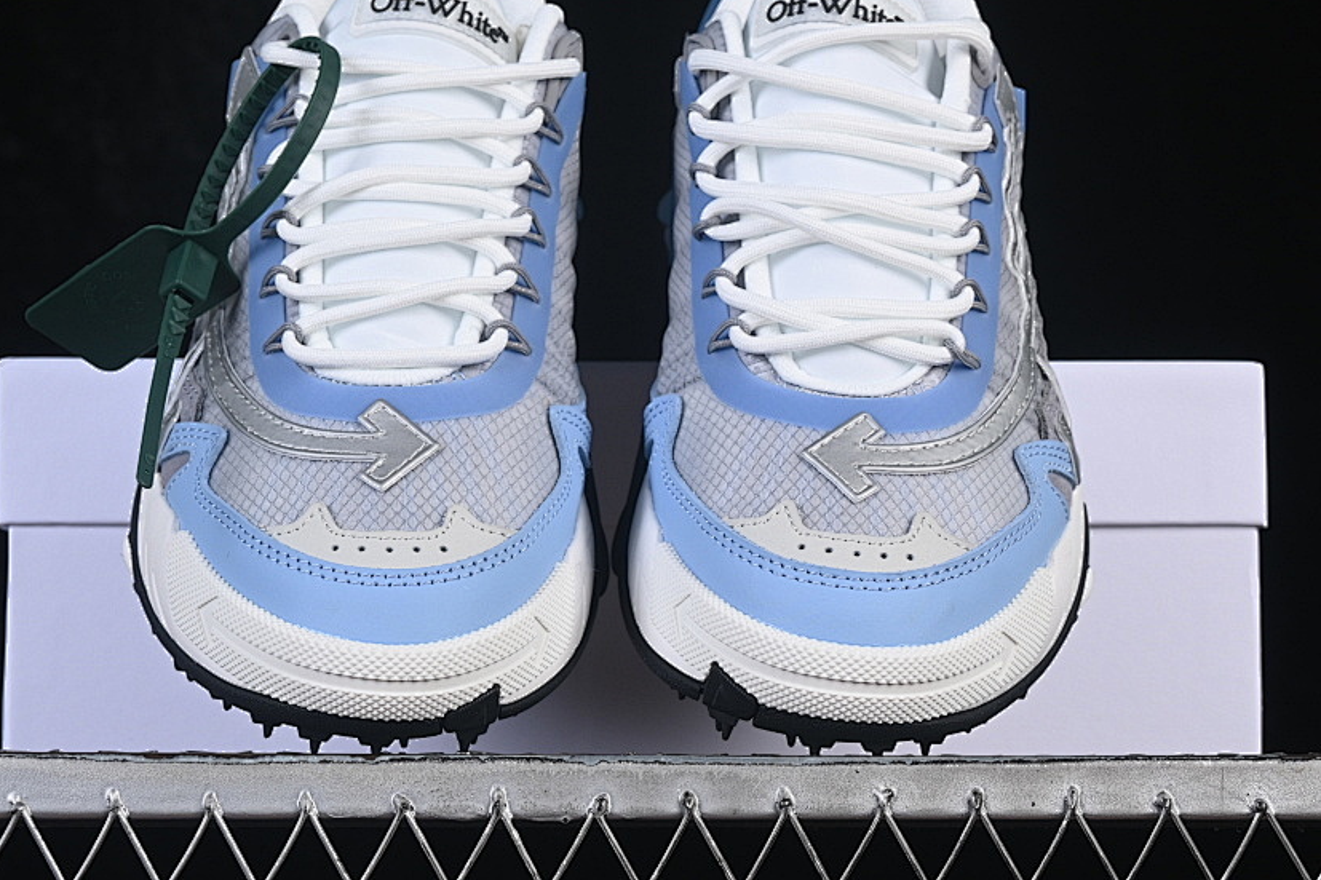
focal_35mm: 98
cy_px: 398
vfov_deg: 14.0
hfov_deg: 20.8
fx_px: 3595
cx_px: 625
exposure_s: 1/80
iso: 160
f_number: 8
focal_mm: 50
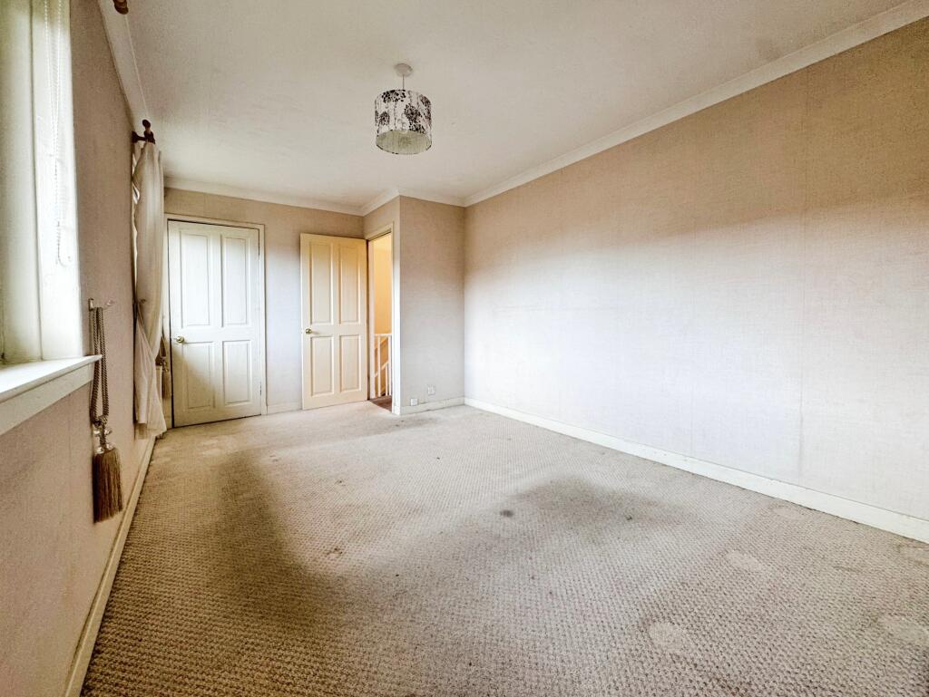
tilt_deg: -3.4
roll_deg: +1.9
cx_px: 464
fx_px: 376
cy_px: 348
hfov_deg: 102.0
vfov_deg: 85.7
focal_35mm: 14
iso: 160
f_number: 2.2
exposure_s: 1/100
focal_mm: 2.22
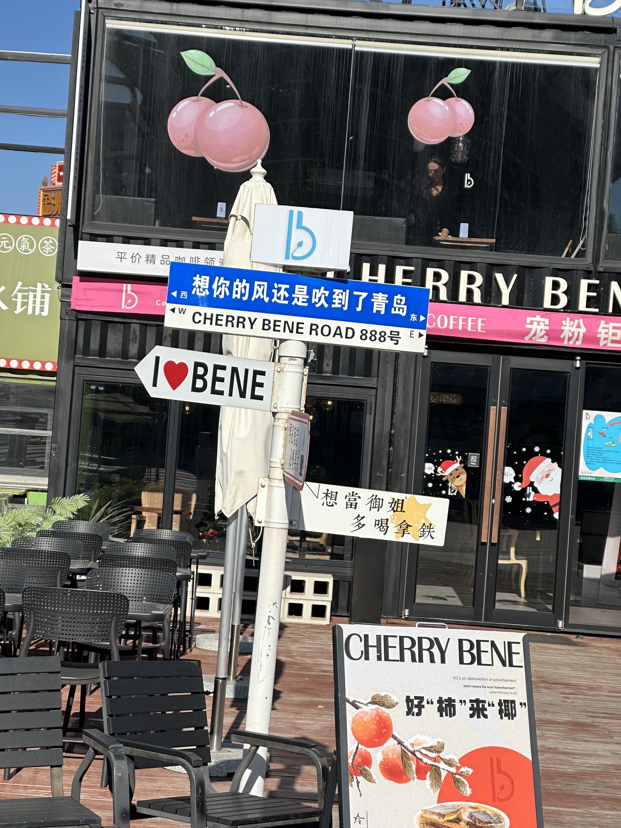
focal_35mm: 77
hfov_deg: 19.1
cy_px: 414
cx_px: 310
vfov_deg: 25.3
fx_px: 1842
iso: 32
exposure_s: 1/1468
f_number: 2.8
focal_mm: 9
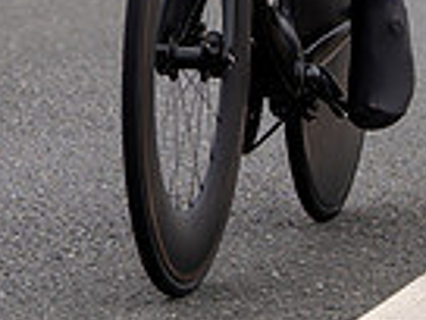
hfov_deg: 5.5
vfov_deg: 4.1
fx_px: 4406
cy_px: -154
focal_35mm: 358
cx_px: 239
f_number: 3.2
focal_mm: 70
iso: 100
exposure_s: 1/800
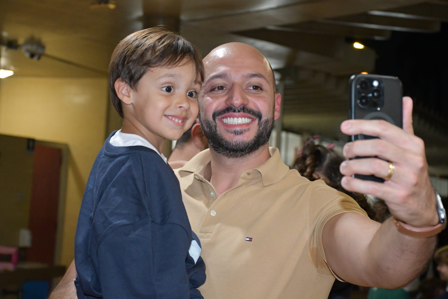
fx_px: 908
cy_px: 149
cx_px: 225
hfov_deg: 27.7
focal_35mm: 73
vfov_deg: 18.7
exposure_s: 1/60
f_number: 4.5
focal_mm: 48
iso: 4000
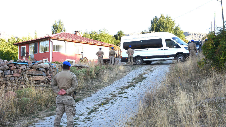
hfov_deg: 40.6
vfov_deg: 23.5
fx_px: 306
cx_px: 114
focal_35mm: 51
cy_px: 71
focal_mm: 32
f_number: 6.3
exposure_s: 1/160
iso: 100
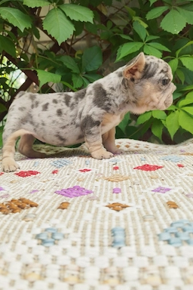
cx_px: 85
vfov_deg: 69.4
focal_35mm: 26
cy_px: 143
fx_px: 209
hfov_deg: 49.4
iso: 90
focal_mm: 5.89
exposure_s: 1/50
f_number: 1.89
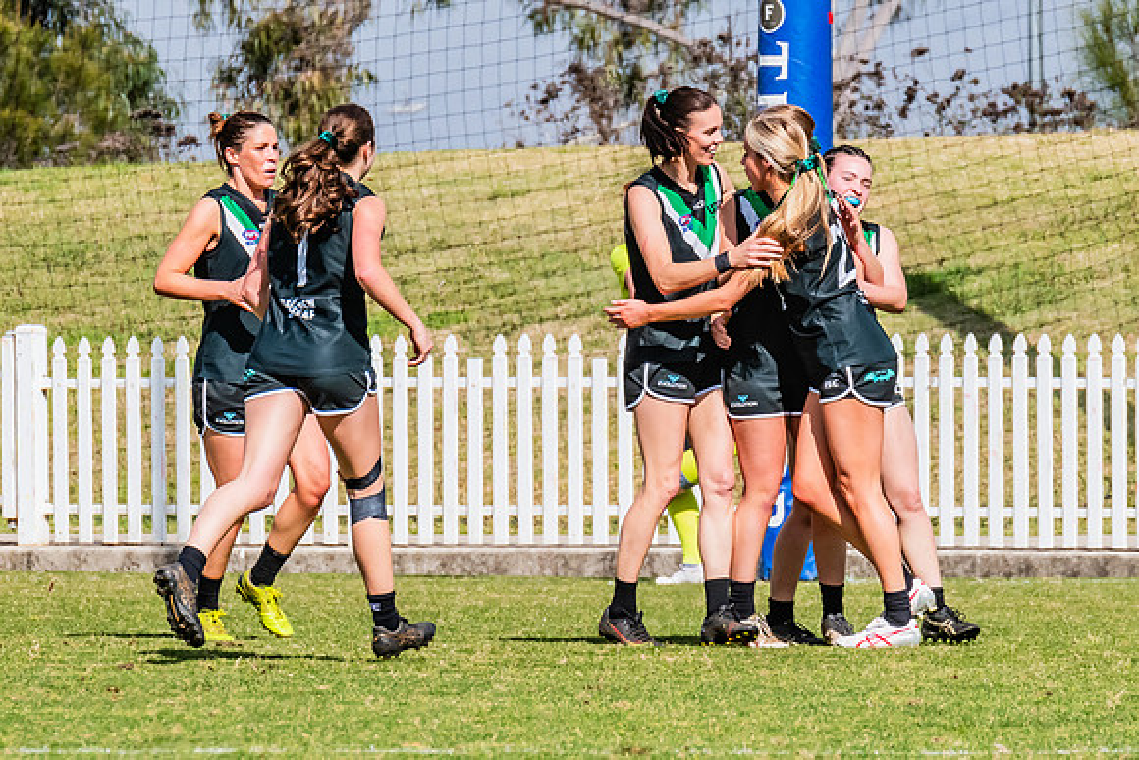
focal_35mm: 886
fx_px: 28053
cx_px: 756
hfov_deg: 2.3
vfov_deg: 1.6
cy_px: 346
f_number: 14
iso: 800
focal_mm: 420
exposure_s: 1/1250
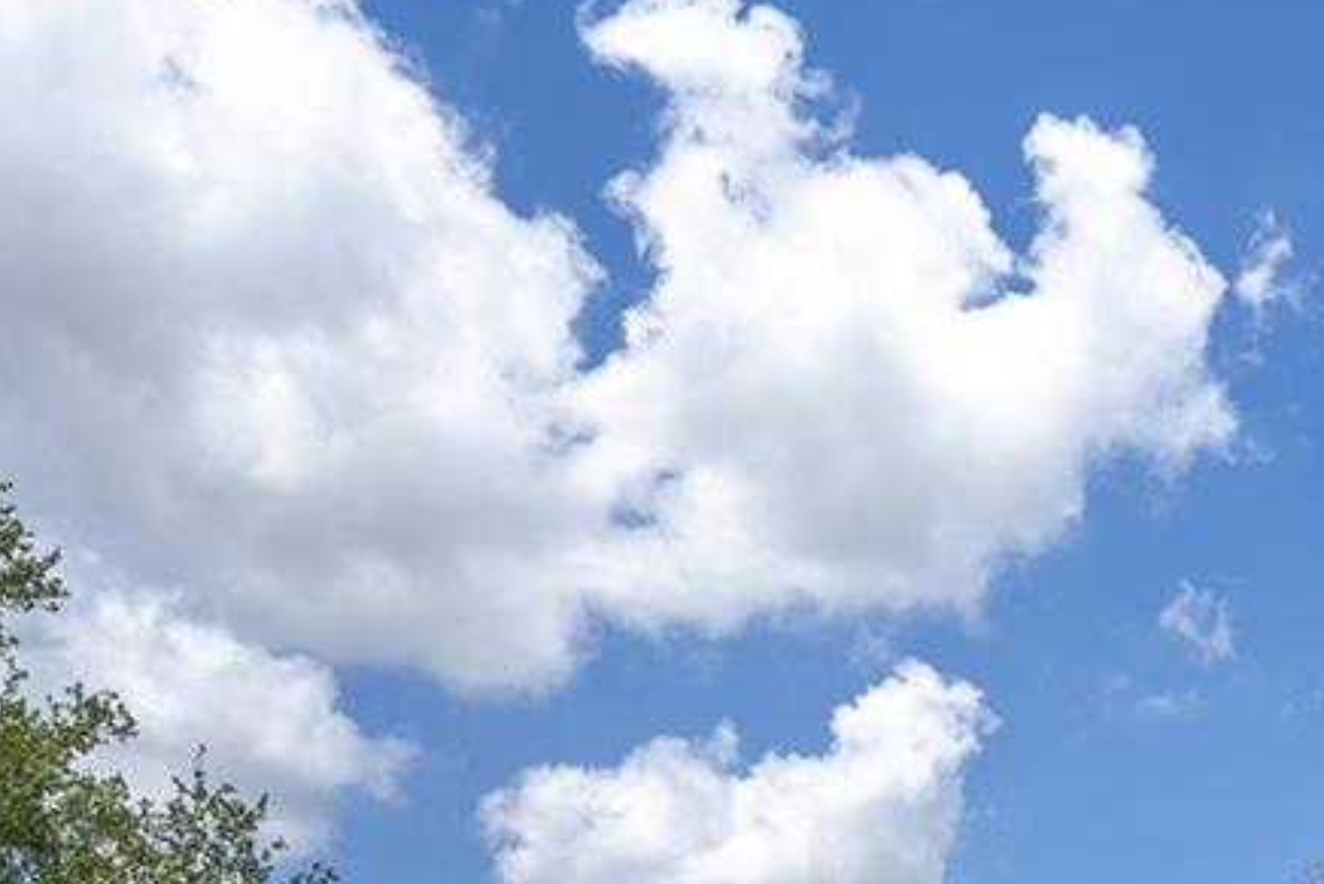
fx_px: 2428
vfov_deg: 17.6
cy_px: 1482
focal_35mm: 66
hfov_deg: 29.4
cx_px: 1160
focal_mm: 18
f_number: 8
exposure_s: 1/400
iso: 125
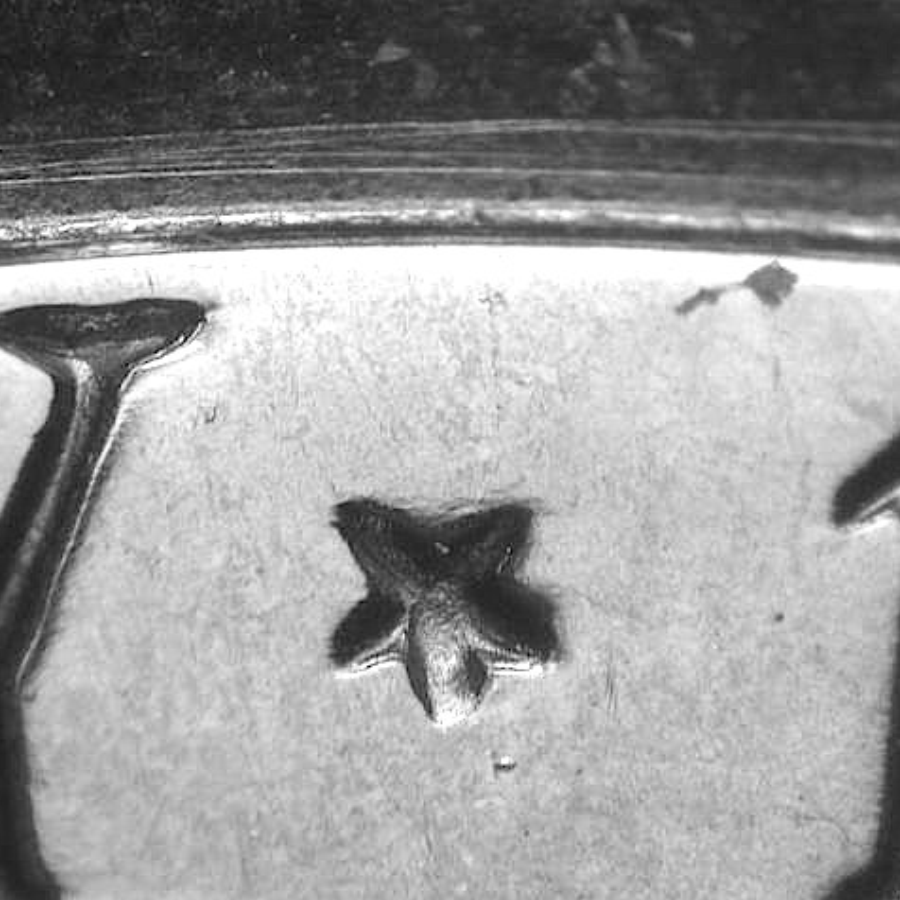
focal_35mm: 183
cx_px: 378
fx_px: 5383
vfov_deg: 9.6
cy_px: 452
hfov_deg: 9.6
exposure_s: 1/10
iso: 100
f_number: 5.1
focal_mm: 32
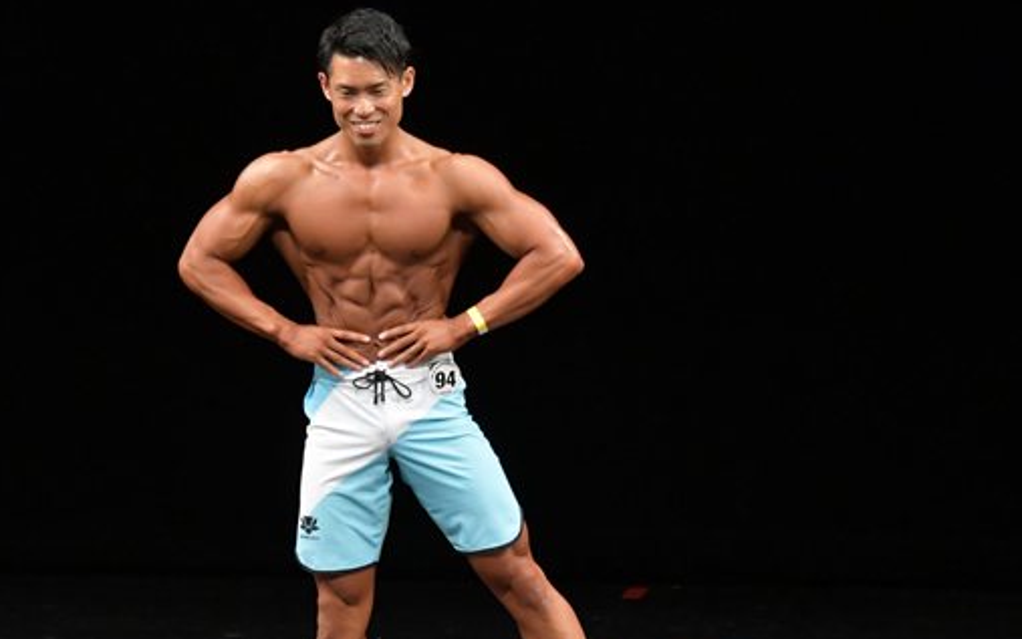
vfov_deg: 3.3
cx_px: 436
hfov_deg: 5.3
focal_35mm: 397
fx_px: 11059
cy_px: 415
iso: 3200
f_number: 5.6
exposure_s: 1/400
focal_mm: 170
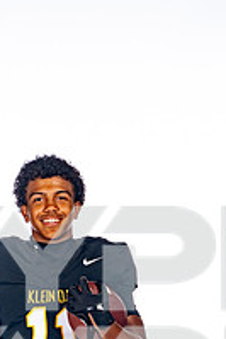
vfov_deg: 9.9
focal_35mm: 206
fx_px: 1936
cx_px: 87
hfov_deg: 6.7
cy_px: 380
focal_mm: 91
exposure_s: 1/250
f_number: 8
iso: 250
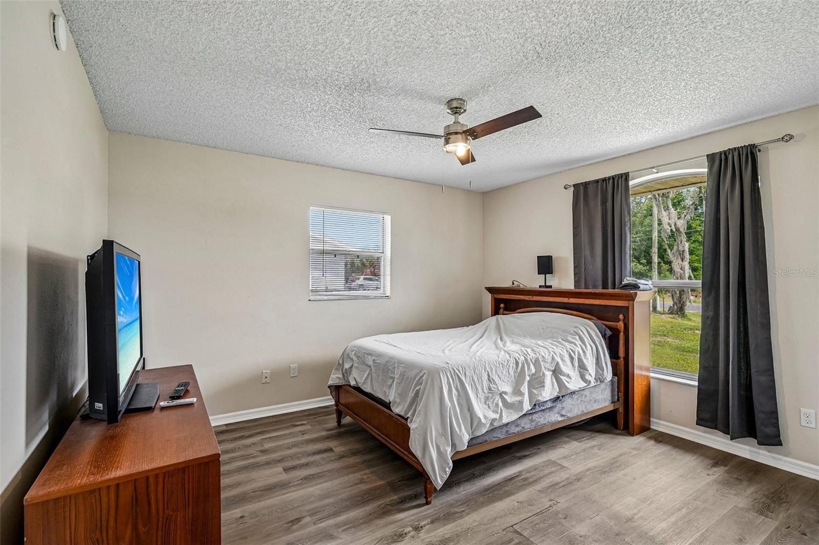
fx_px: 364
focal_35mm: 16
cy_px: 272
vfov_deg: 73.7
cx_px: 410
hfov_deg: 96.7
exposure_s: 1/20
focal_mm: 16
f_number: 8
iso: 400
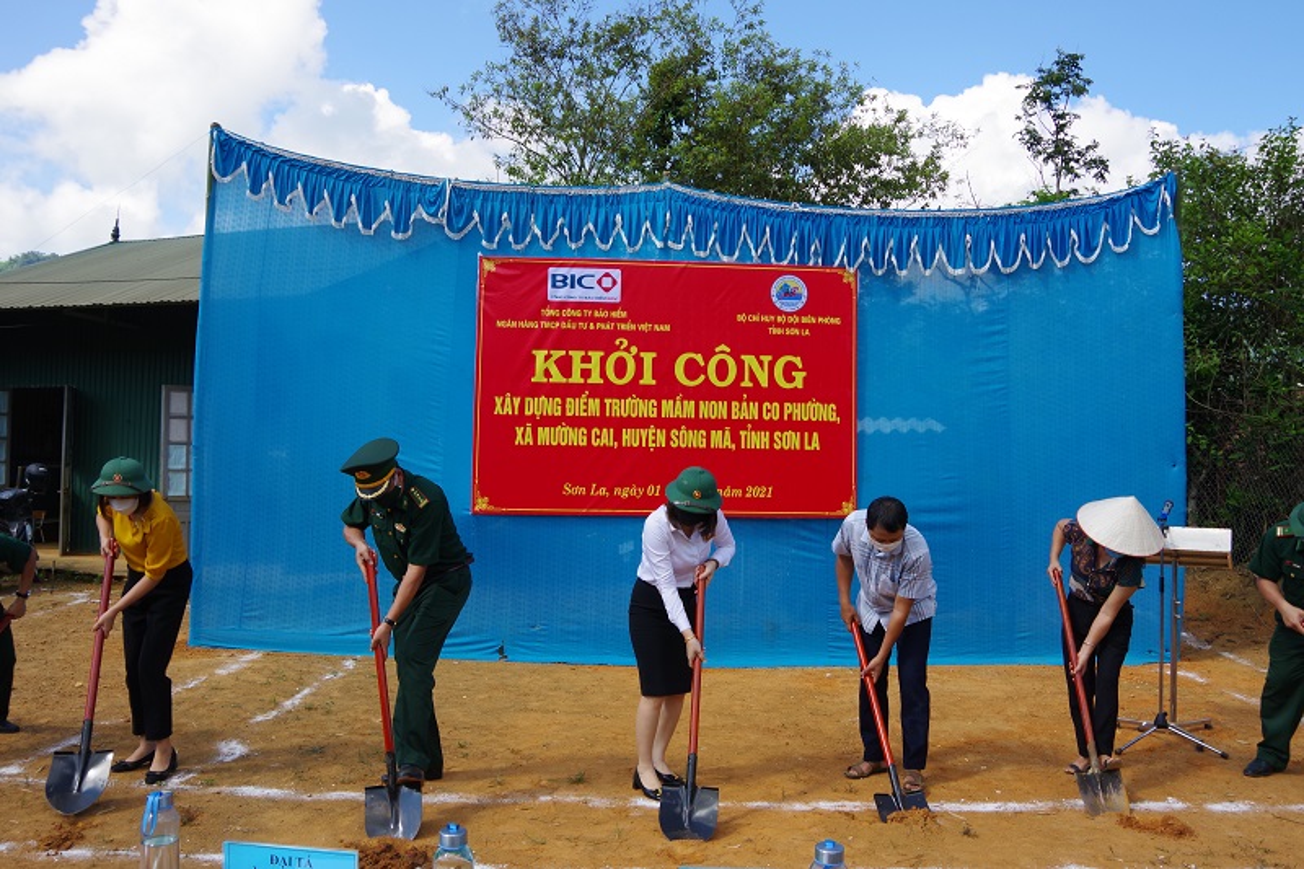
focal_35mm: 27
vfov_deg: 47.9
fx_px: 978
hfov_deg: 67.4
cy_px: 434
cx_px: 652
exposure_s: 1/125
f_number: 11
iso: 200
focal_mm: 18
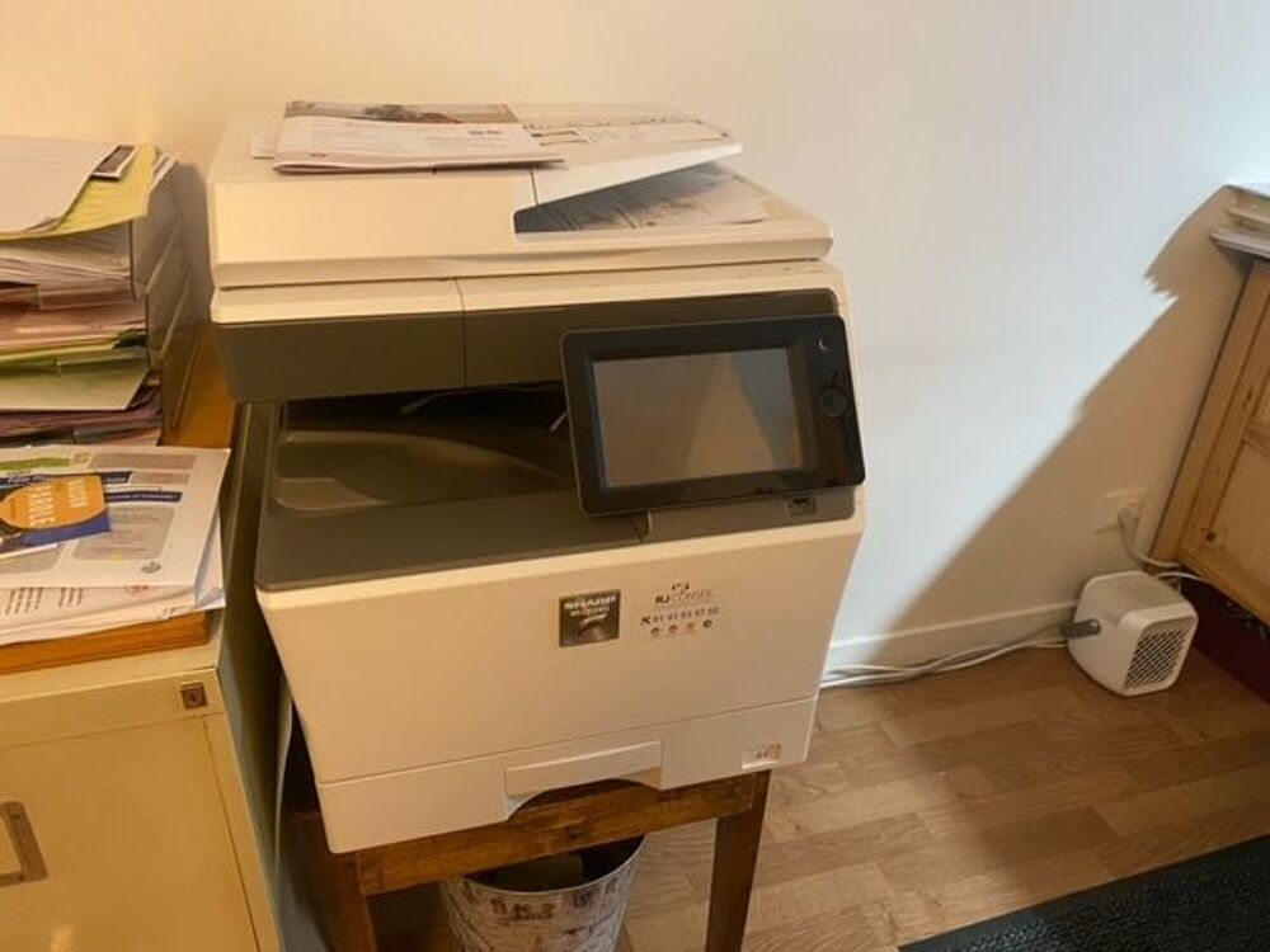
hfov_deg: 67.3
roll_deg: -1.4
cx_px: 635
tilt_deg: -28.0
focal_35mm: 26
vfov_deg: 53.1
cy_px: 476
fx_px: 954
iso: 400
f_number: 1.8
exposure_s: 1/50
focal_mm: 4.25
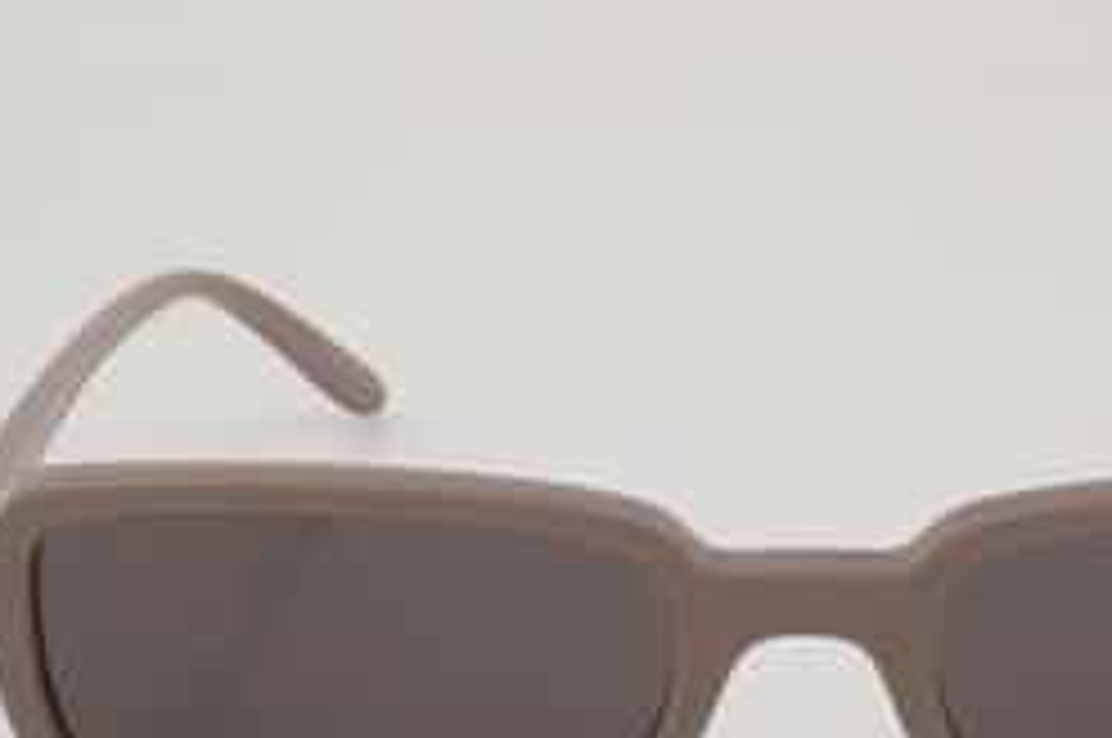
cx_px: 801
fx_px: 4128
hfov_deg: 15.3
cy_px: 585
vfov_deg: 10.2
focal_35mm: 134
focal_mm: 55
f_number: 32
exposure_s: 1/3
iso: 100
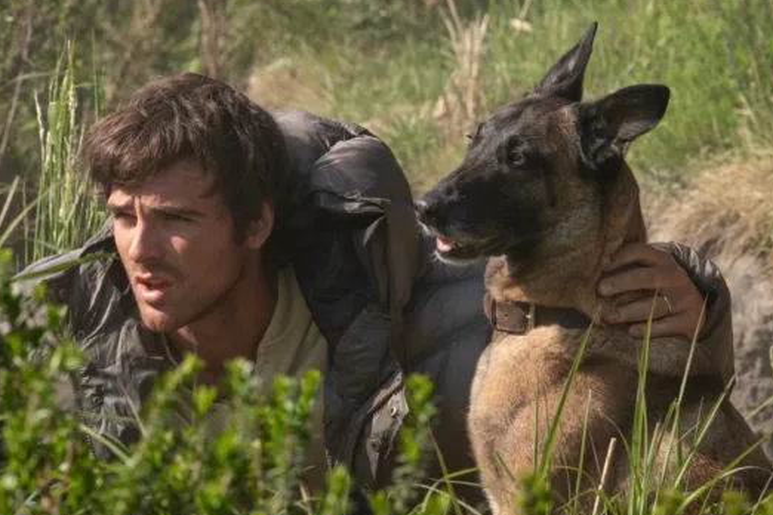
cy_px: 244
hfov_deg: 6.8
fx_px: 6484
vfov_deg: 4.6
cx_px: 354
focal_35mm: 302
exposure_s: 1/500
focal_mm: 140
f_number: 9
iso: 400
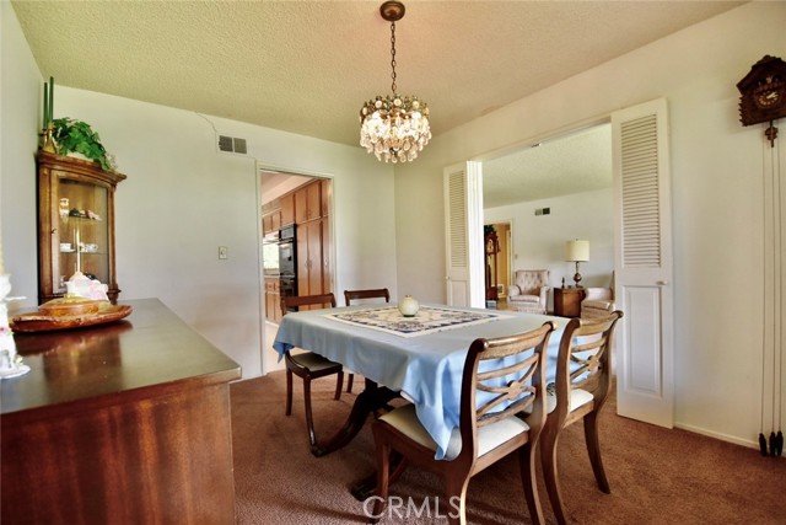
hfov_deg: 100.4
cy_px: 262
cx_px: 393
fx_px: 328
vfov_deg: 77.4
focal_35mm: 15
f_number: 4
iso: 450
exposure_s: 1/60
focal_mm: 10
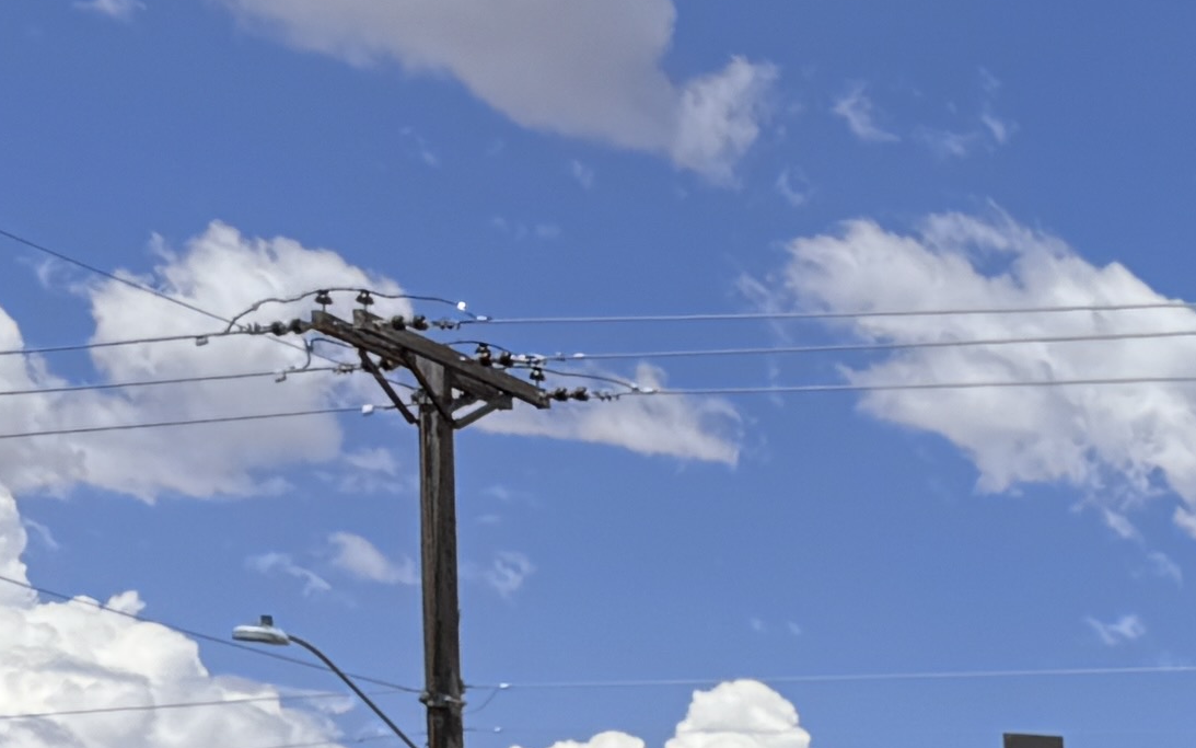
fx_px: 4335
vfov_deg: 8.4
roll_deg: +0.7
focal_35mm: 133
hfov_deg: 13.1
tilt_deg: -11.1
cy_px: 2224
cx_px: 2569
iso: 80
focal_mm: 6.76
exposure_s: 1/3247
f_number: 1.78
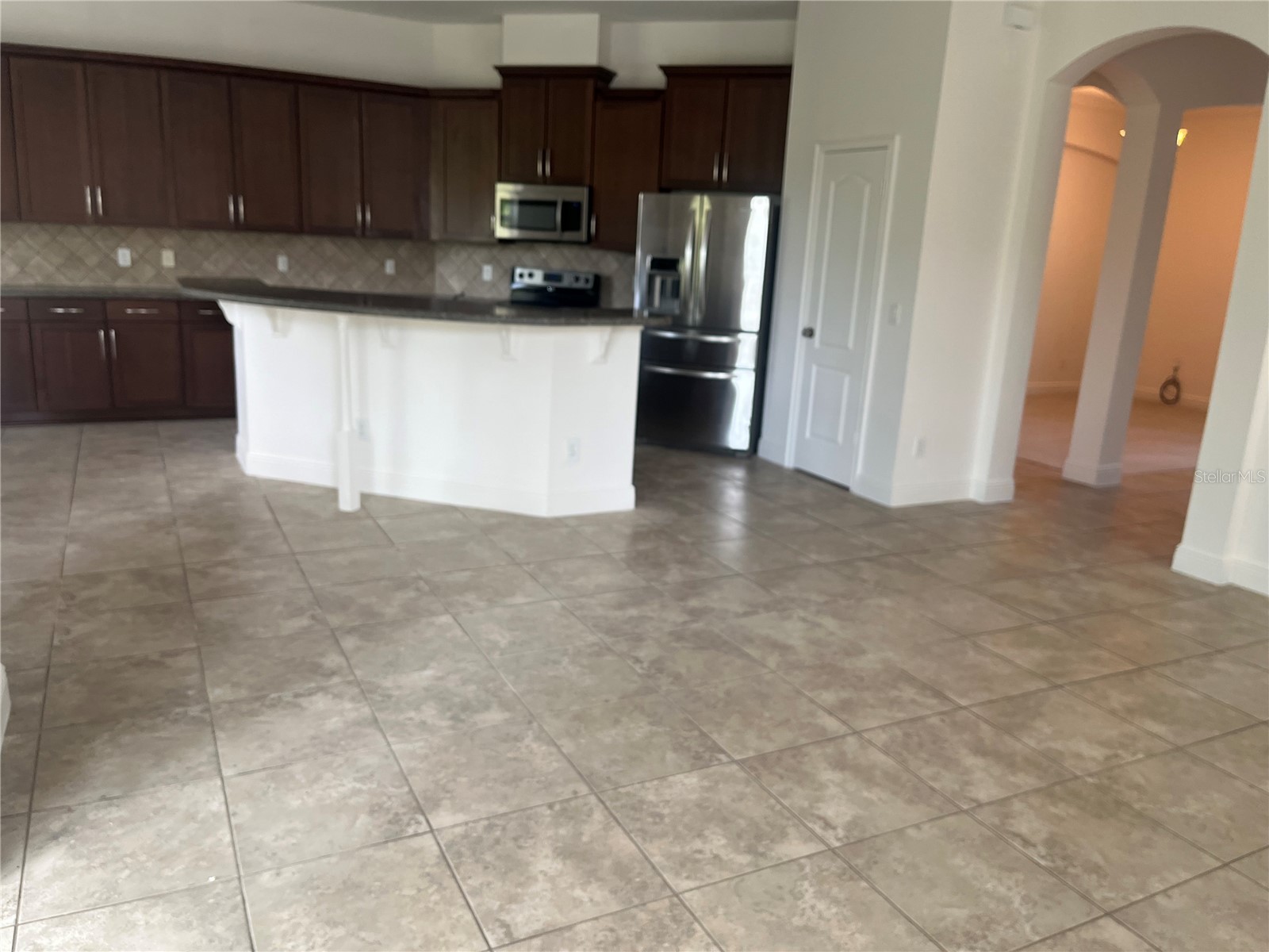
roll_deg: -3.0
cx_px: 634
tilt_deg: -13.2
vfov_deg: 53.1
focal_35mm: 26
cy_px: 476
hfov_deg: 67.3
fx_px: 953
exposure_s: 1/122
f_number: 1.6
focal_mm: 5.1
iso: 100
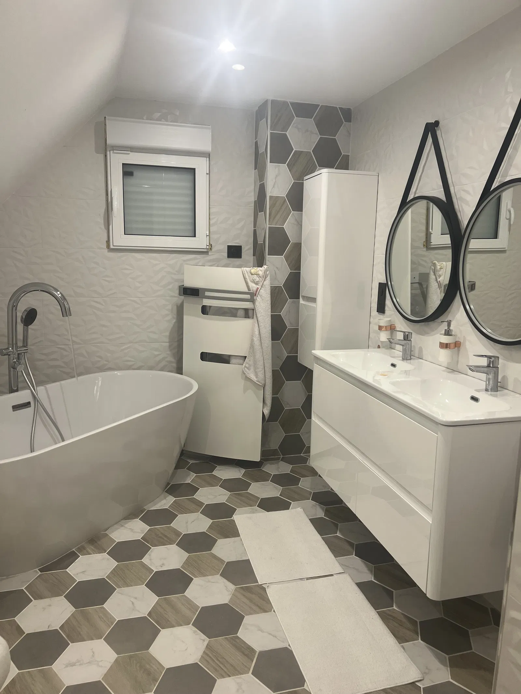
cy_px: 347
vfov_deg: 67.3
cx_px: 260
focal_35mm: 26
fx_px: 522
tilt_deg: -8.9
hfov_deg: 53.1
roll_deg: -1.4
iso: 100
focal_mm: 5.7
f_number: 1.5
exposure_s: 1/100
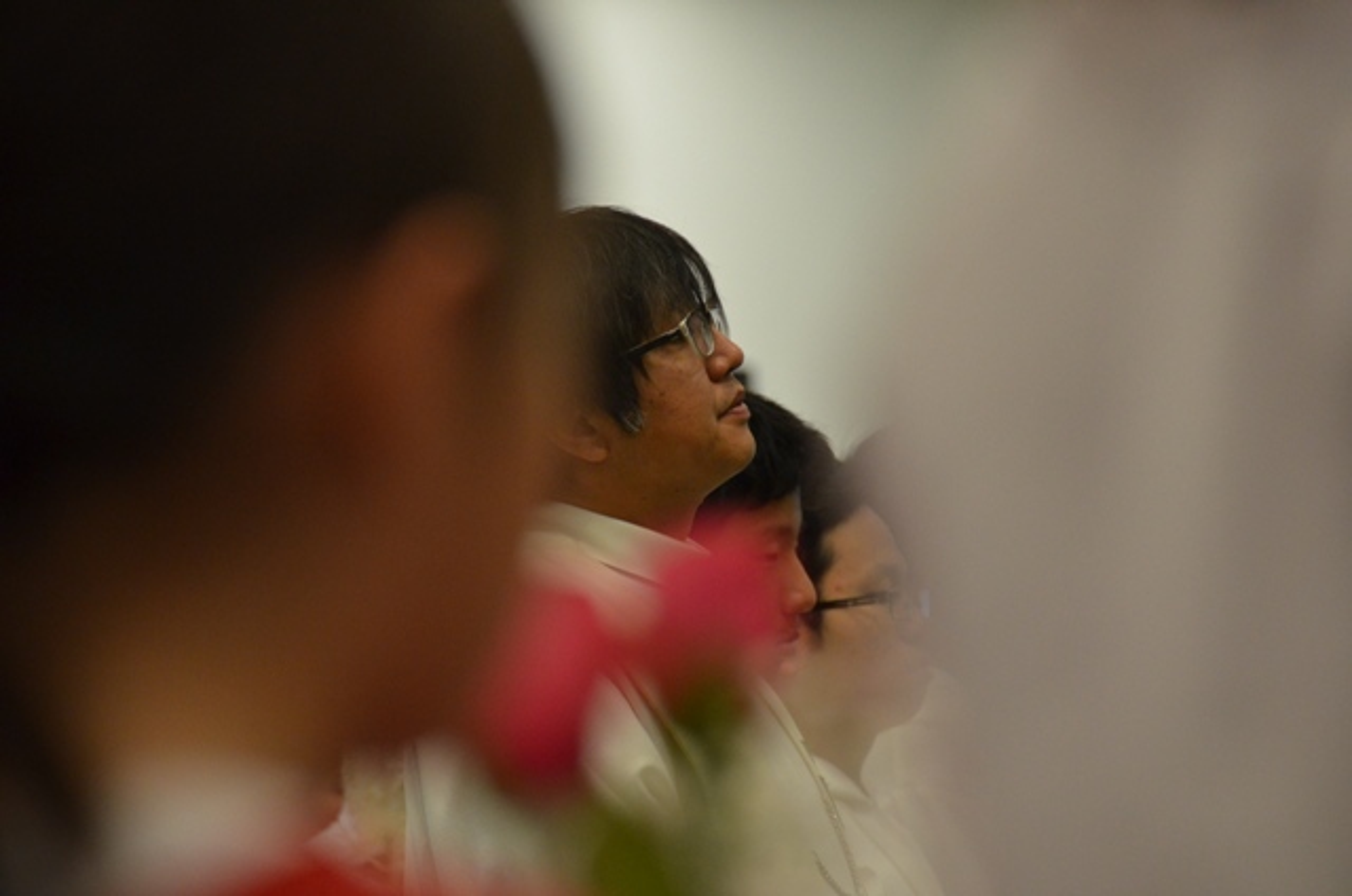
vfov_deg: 4.6
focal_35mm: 300
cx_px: 676
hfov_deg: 6.9
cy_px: 448
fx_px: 11244
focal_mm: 200
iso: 1600
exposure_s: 1/60
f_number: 5.6
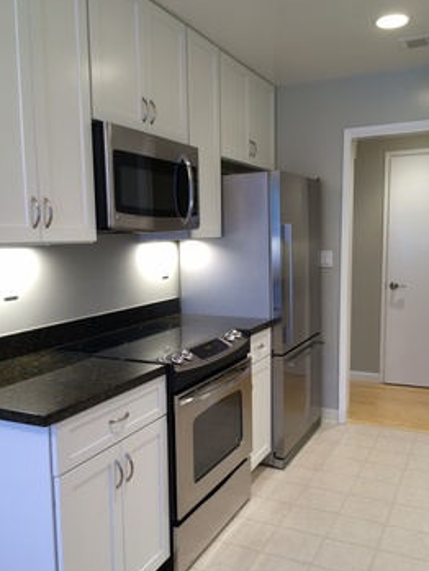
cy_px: 303
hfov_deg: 43.0
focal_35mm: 33
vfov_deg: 55.3
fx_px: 545
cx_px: 221
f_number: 2.2
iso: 80
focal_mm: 4.12
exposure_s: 1/30
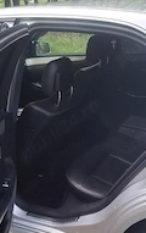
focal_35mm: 51
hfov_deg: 25.4
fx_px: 323
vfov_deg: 39.3
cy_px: 145
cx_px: 84
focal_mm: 5.54
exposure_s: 1/100
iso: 250
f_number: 1.8
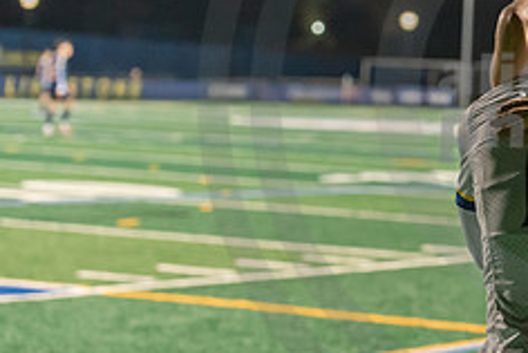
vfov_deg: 8.0
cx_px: 595
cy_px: 99
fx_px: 2526
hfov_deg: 11.7
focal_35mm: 172
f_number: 3.2
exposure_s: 1/250
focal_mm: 70
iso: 2500
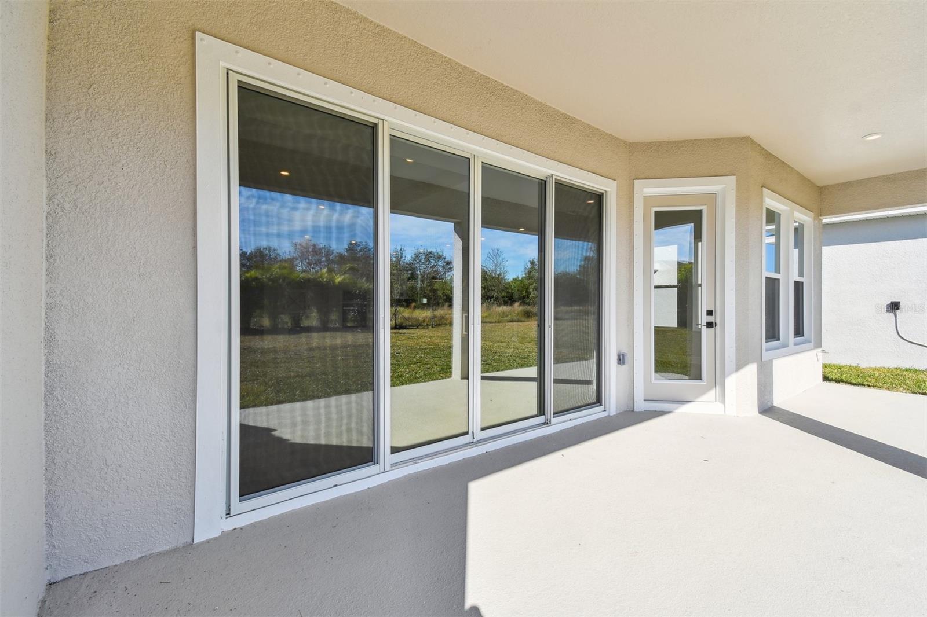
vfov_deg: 77.3
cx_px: 464
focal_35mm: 15
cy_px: 308
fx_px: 386
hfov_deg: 100.4
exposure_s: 1/320
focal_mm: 10
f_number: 7.1
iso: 100
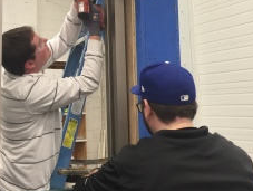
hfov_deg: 37.1
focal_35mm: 51
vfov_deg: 28.2
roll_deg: -0.6
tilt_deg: +10.3
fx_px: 373
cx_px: 87
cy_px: 47
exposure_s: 1/15
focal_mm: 4.15
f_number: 2.2
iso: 40
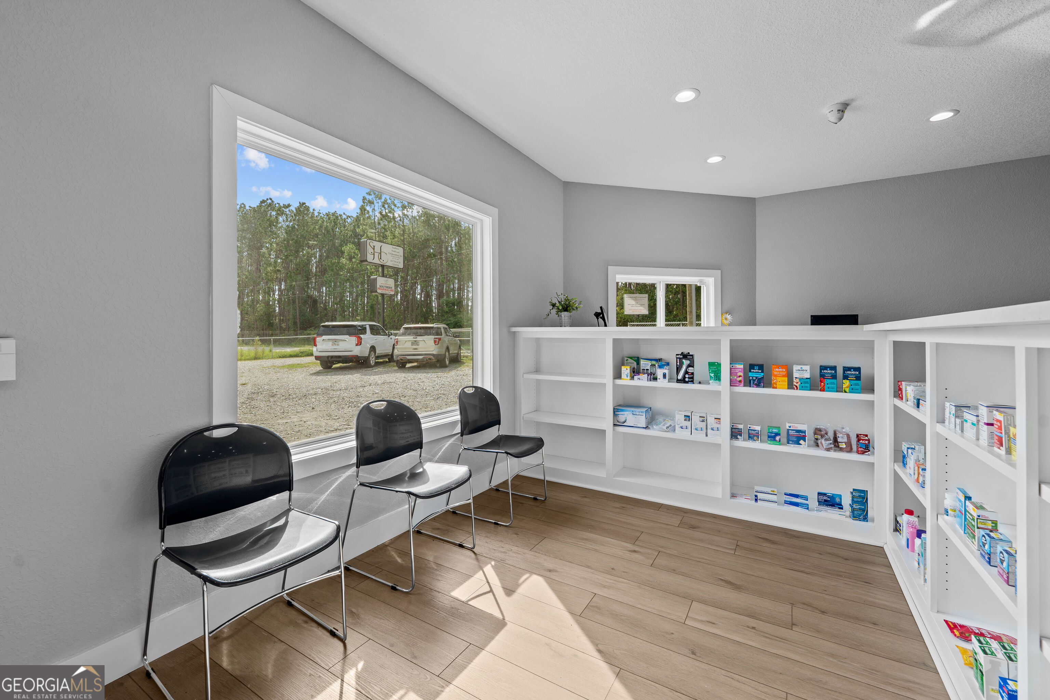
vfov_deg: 81.2
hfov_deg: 104.3
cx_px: 525
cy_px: 350
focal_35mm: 14
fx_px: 408
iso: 100
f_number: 6.3
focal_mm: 14
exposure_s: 1/15
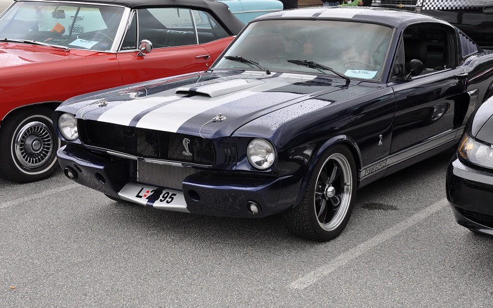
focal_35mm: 62
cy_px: 160
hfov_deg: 33.0
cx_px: 246
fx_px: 833
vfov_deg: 20.9
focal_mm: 40
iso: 200
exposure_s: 1/100
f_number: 10
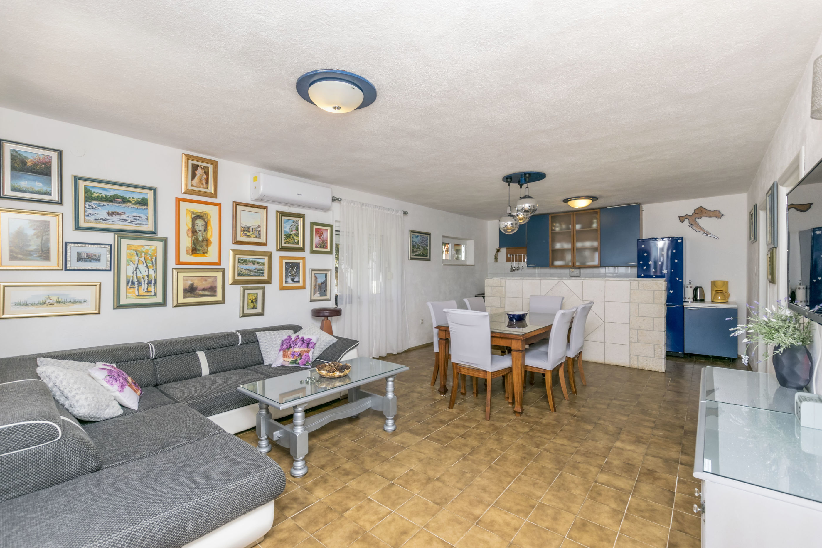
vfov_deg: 77.3
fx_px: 342
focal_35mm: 15
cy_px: 274
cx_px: 411
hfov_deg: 100.4
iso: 100
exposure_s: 1/160
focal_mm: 10
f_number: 8
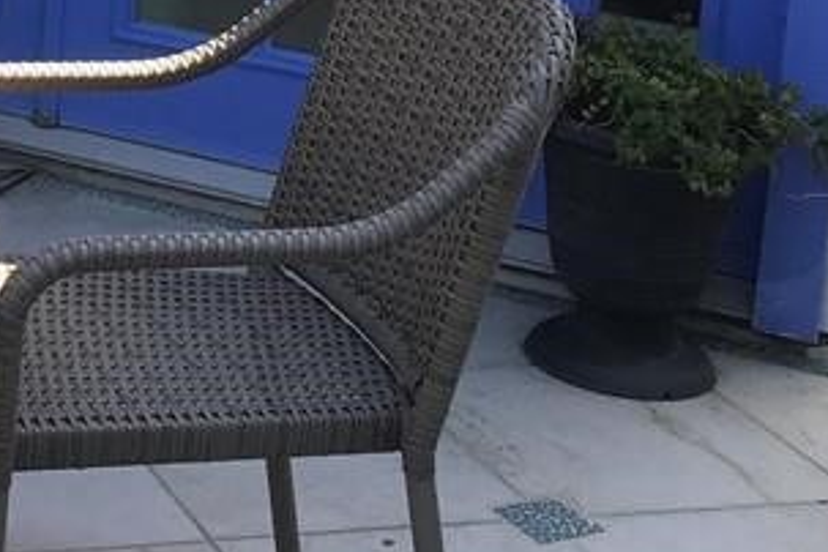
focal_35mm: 109
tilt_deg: -10.1
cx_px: -284
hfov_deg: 17.5
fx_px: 2507
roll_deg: -0.7
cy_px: -246
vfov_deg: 12.1
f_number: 2.4
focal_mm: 3.3
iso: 25
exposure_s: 1/279
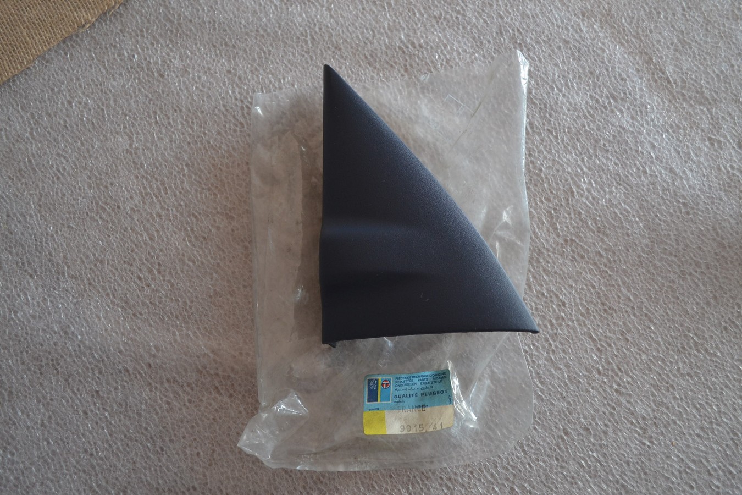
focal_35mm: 33
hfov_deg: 57.2
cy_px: 248
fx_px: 680
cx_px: 371
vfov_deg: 40.0
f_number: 4
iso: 560
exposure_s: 1/60
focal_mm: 22
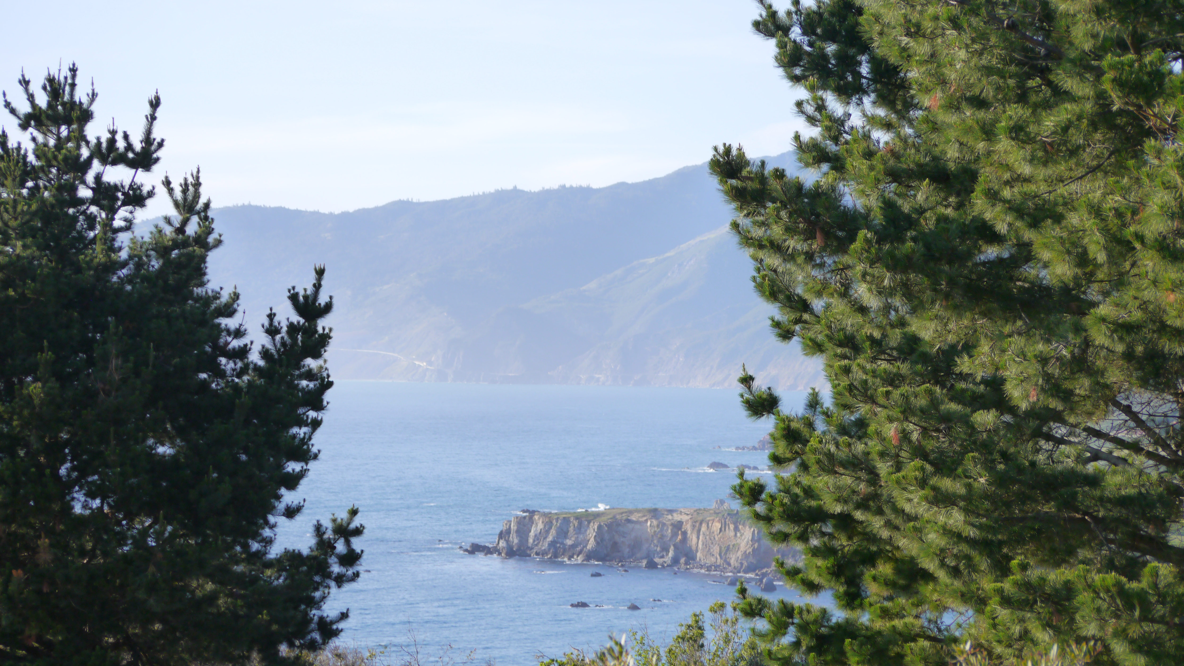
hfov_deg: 21.1
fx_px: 3171
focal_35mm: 101
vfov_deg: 12.0
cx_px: 584
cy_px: 360
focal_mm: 45
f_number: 5
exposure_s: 1/500
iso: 160
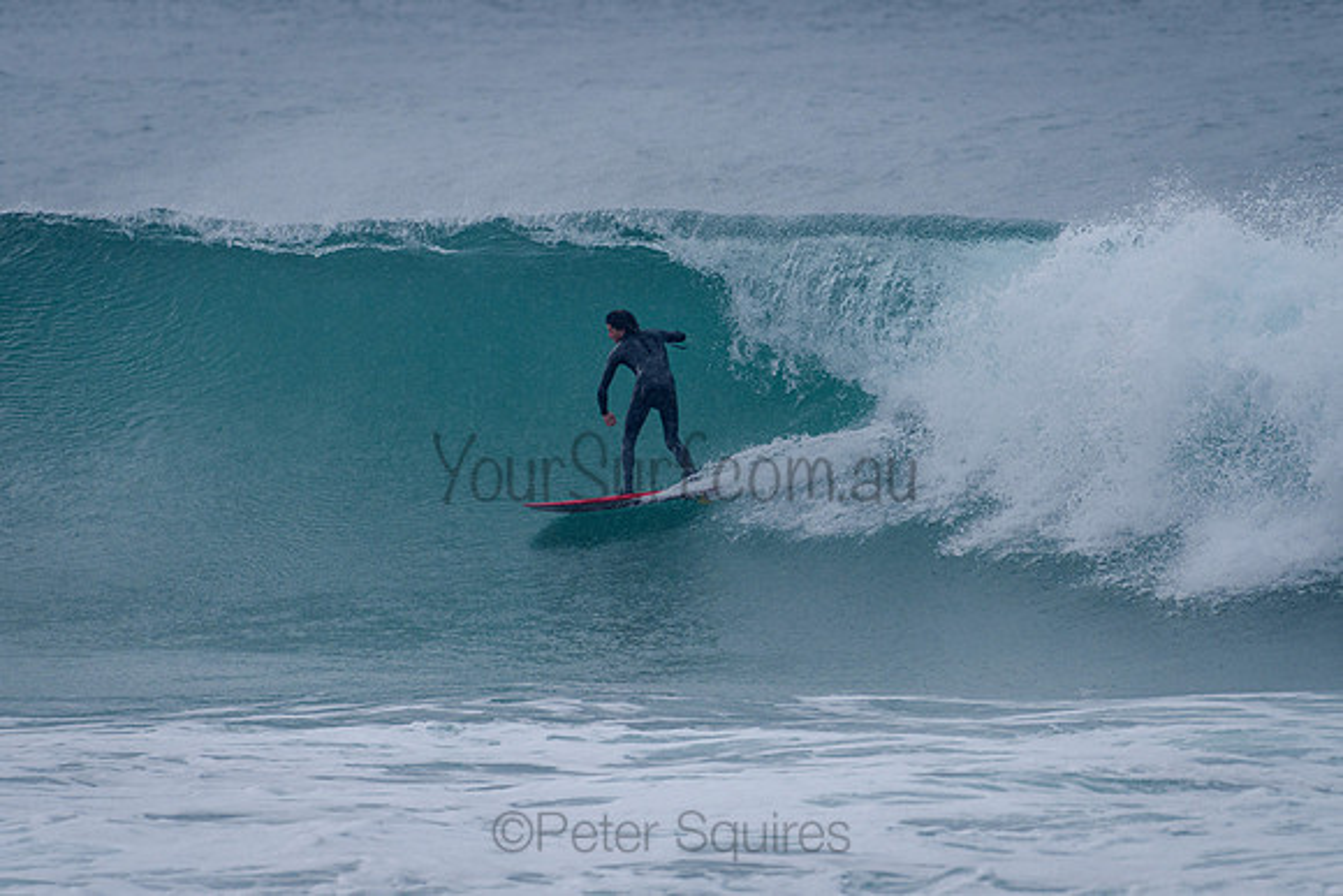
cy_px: 448
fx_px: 22855
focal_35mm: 613
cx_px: 672
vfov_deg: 2.2
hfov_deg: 3.4
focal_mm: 500
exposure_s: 1/2000
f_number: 5.6
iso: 360
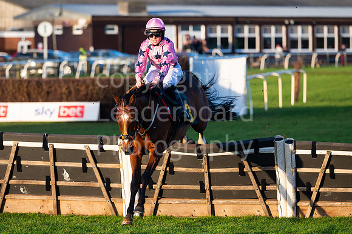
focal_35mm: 258
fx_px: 2521
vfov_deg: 5.3
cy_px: 97
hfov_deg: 8.0
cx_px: 178
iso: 800
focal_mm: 200
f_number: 3.5
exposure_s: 1/4000
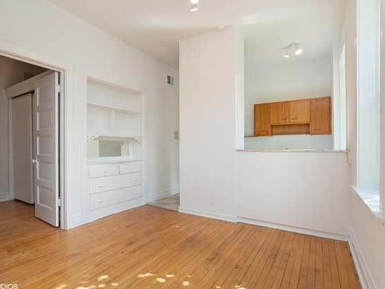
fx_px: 211
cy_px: 146
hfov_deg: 84.6
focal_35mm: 19
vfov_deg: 68.7
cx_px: 182
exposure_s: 1/40
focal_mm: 17
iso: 320
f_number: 7.1
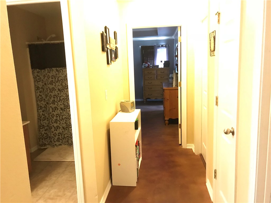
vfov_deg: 49.7
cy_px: 102
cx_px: 136
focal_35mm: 28
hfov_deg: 63.4
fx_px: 219
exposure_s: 1/4
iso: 100
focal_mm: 3.99
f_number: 1.8
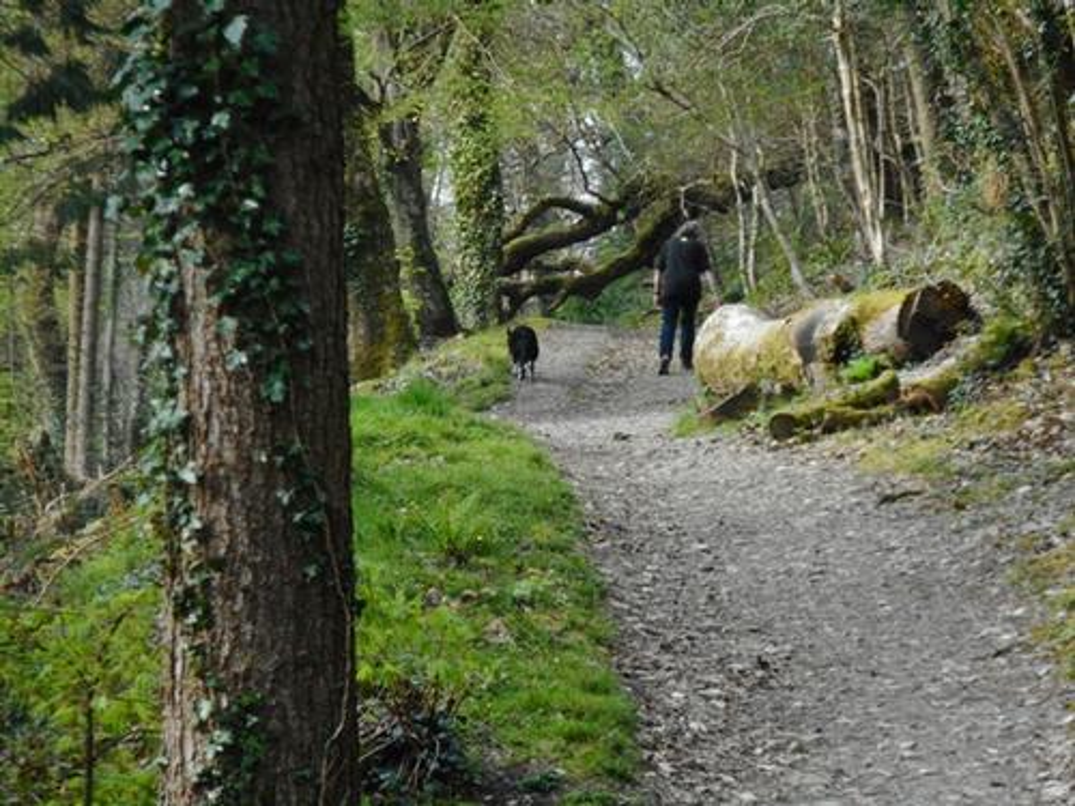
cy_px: 403
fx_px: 6211
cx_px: 538
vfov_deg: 7.4
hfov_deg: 9.9
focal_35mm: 200
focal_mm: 36
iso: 250
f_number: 6.6
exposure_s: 1/60
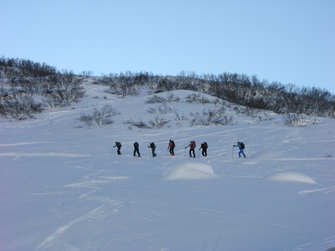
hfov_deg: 22.3
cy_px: 126
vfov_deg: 16.8
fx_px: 852
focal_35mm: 88
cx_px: 168
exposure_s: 1/296
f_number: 5
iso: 50
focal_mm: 22.3
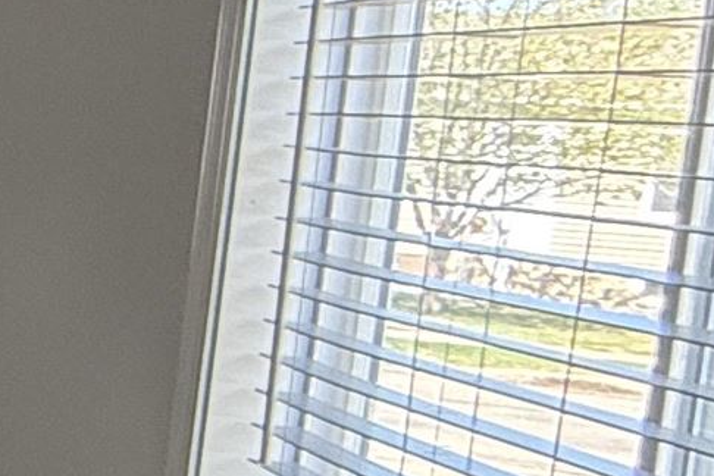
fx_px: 1825
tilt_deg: -2.3
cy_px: 147
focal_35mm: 92
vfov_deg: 14.8
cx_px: -1397
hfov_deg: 11.7
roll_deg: -3.2
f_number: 2.2
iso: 200
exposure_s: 1/120
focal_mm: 2.22
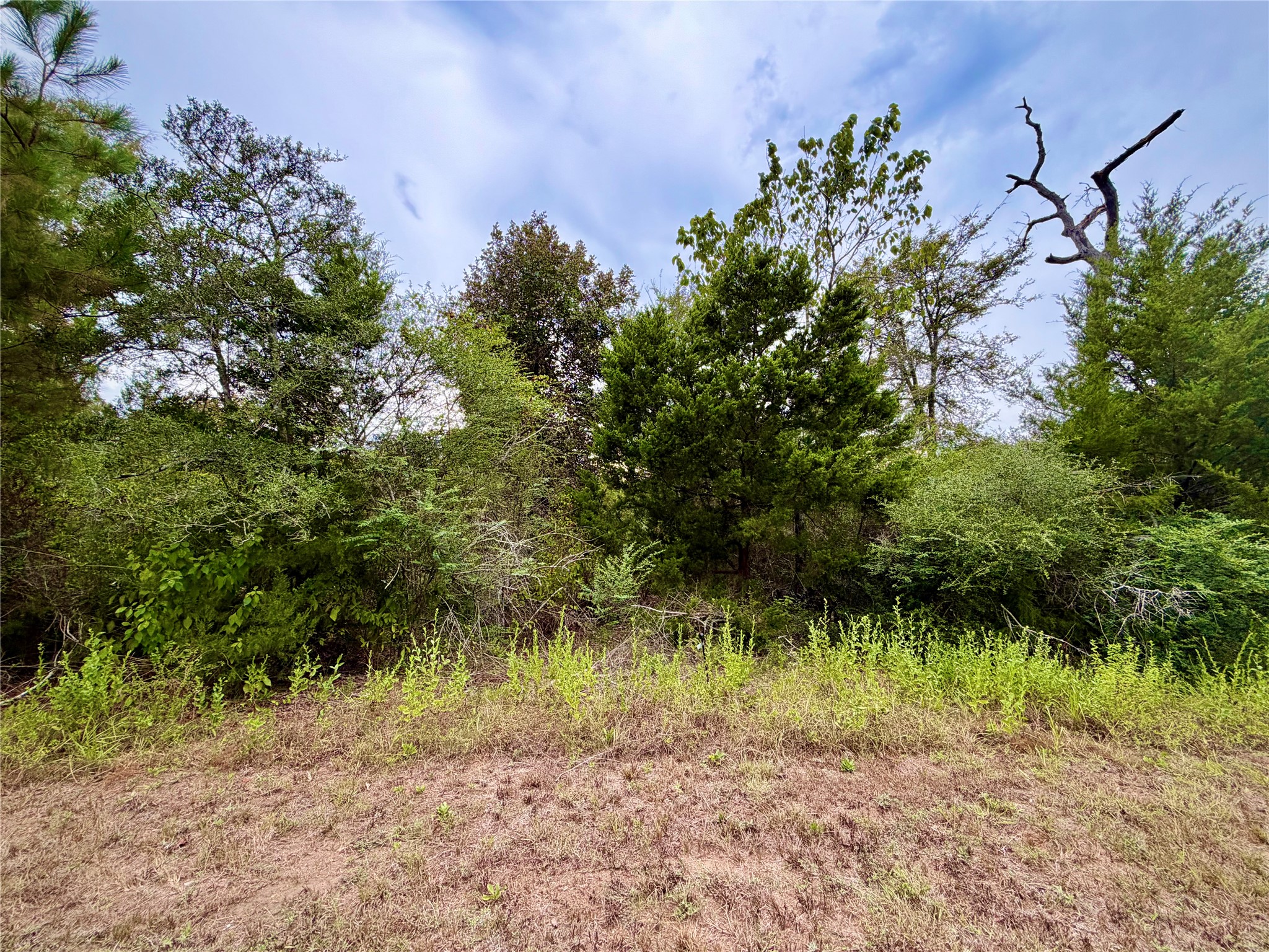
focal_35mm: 14
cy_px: 476
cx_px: 634
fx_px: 513
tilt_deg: +5.9
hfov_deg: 102.1
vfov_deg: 85.7
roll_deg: -0.2
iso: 64
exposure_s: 1/121
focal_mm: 2.22
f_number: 2.2
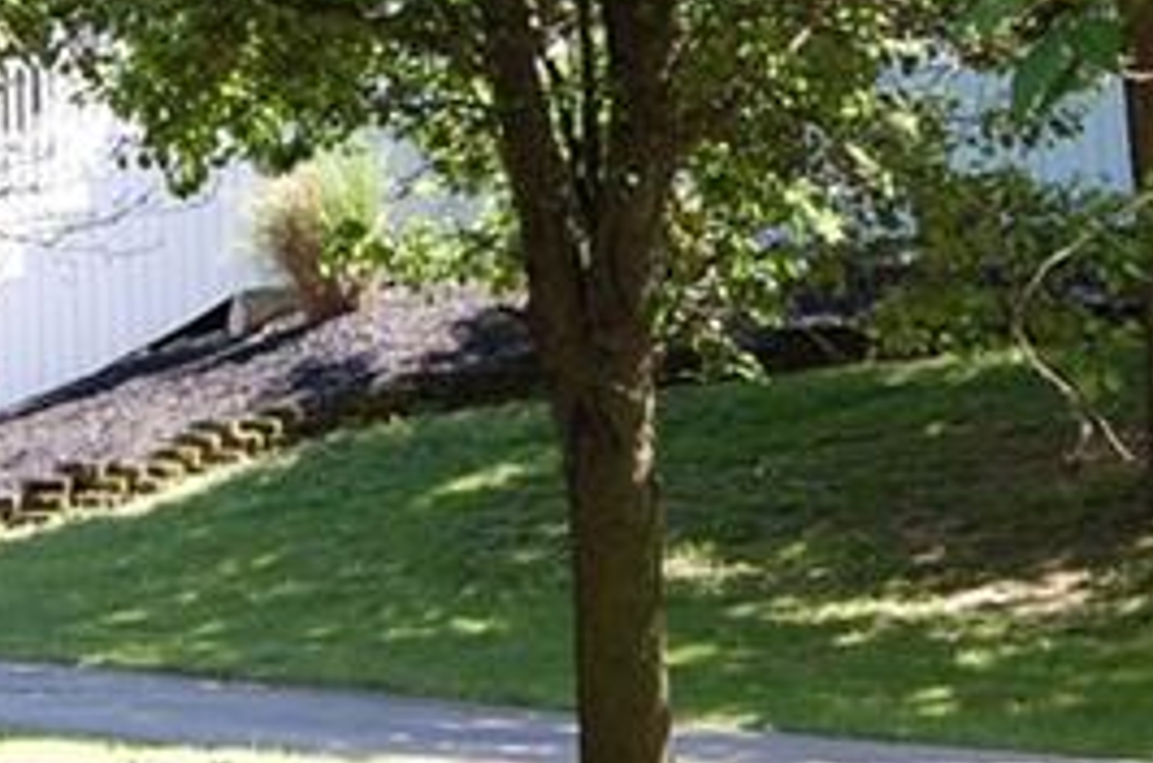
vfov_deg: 7.4
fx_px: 5911
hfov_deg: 11.1
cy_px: 368
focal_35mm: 185
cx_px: 529
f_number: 5.6
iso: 220
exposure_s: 1/125
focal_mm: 32
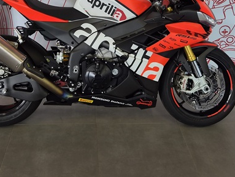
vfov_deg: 28.5
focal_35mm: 48
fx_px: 326
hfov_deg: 39.5
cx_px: 94
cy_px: 1
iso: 160
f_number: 1.8
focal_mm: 5.4
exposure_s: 1/100
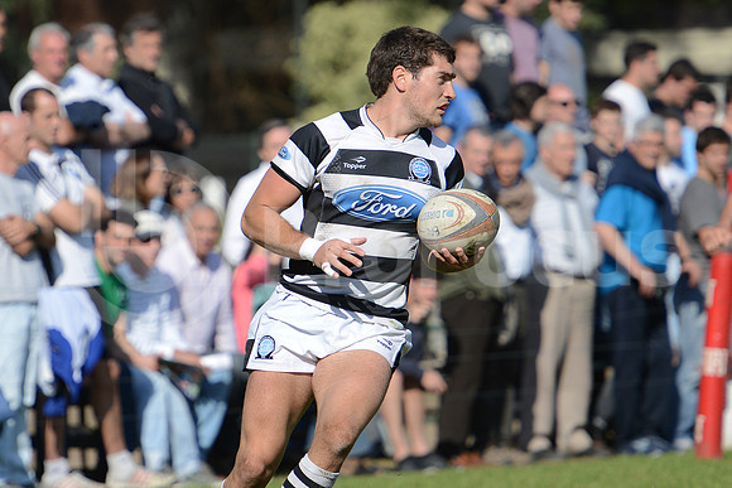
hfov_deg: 8.6
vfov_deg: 5.7
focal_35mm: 240
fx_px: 4881
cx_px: 366
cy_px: 244
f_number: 4
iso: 320
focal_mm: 240
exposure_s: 1/2500
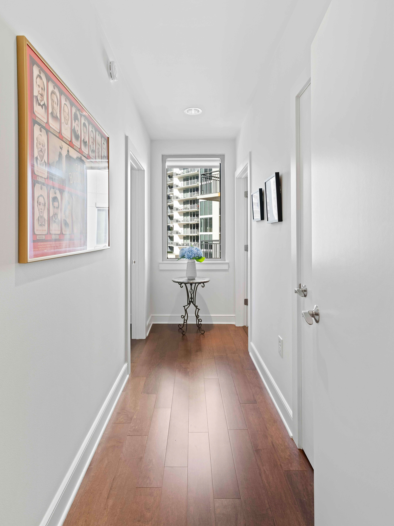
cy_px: 225
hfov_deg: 68.7
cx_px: 191
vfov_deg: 84.1
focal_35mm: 19
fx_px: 288
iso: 400
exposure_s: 1/5
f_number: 11
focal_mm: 17
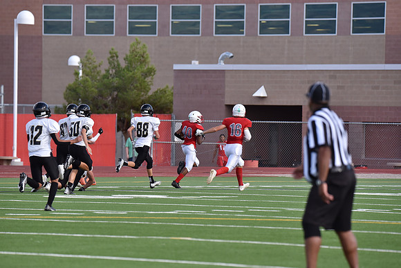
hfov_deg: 6.4
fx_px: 3565
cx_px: 200
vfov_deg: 4.3
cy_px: 134
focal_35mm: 320
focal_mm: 320
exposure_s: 1/3200
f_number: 5.6
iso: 1100
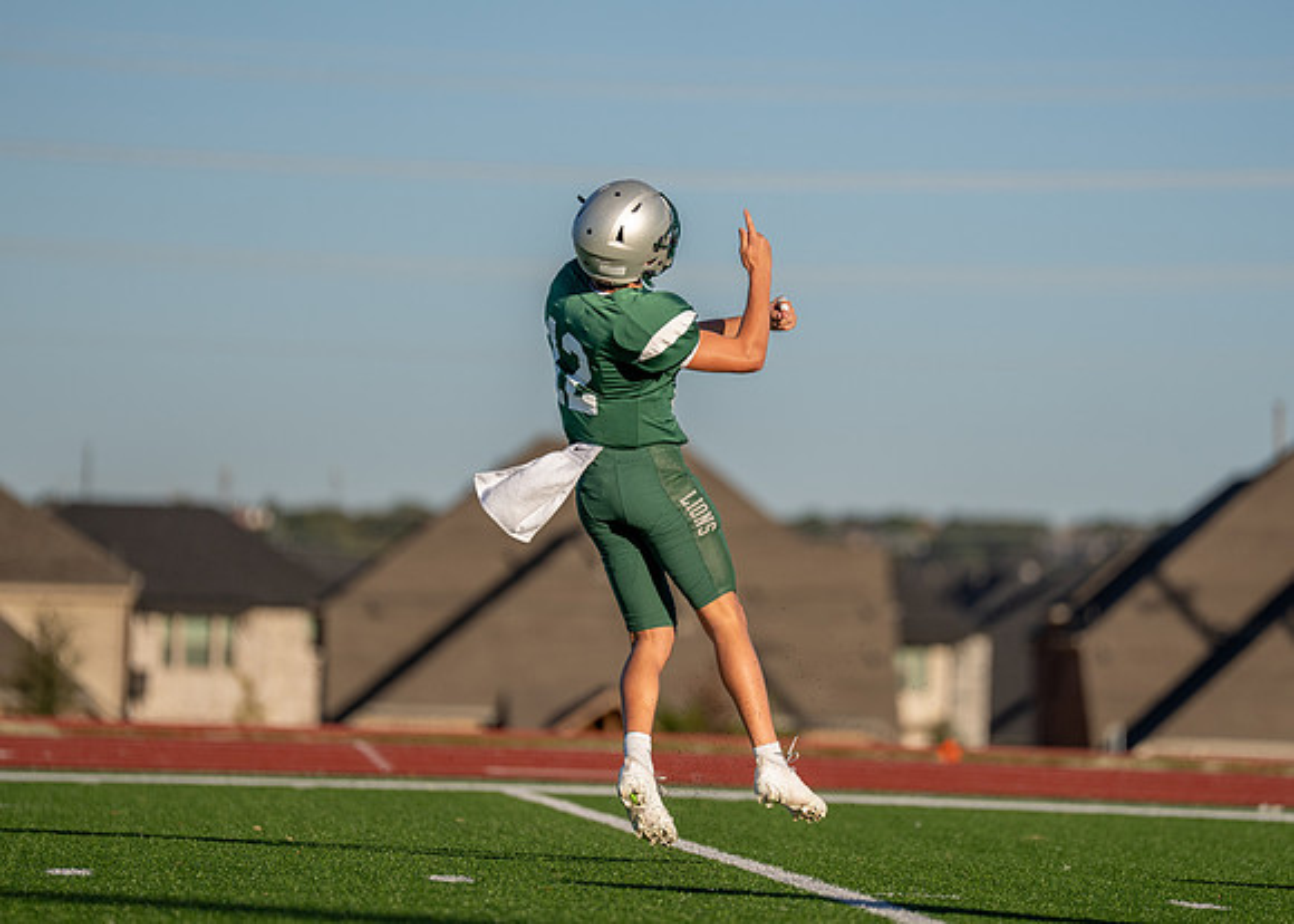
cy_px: 443
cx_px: 691
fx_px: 9439
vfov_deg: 5.6
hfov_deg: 7.8
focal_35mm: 257
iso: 250
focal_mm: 200
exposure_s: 1/4000
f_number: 2.8
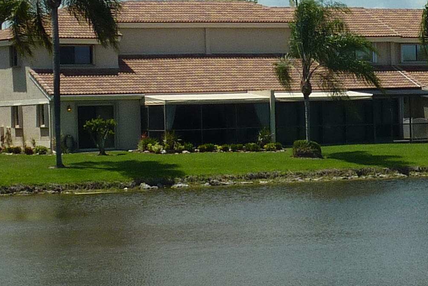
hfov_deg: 13.4
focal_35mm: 152
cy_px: 93
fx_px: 1808
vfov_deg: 9.0
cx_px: 390
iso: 80
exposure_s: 1/500
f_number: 5.6
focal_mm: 6.5
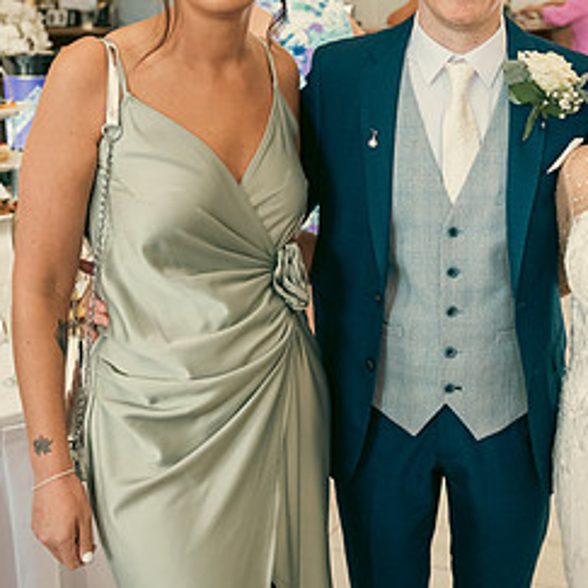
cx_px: 482
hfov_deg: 26.7
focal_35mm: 63
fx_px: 1211
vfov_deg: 27.0
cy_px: 171
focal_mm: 31
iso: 800
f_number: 3.5
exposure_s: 1/160
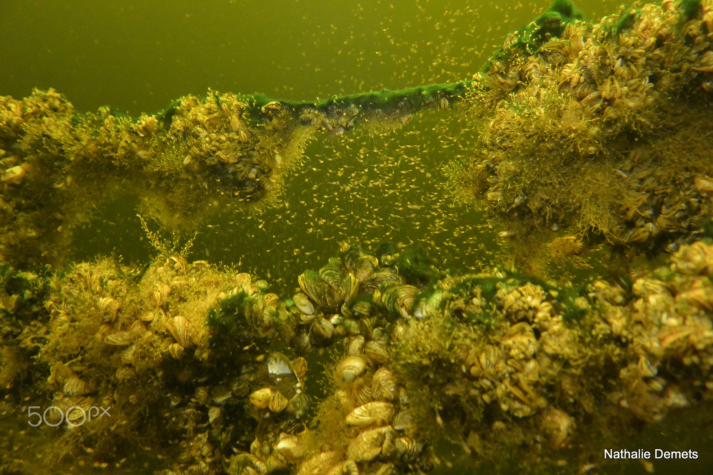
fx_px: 535
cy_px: 238
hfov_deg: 67.4
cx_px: 356
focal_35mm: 27
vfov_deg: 47.9
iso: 1000
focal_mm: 10
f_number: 3.5
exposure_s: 1/60
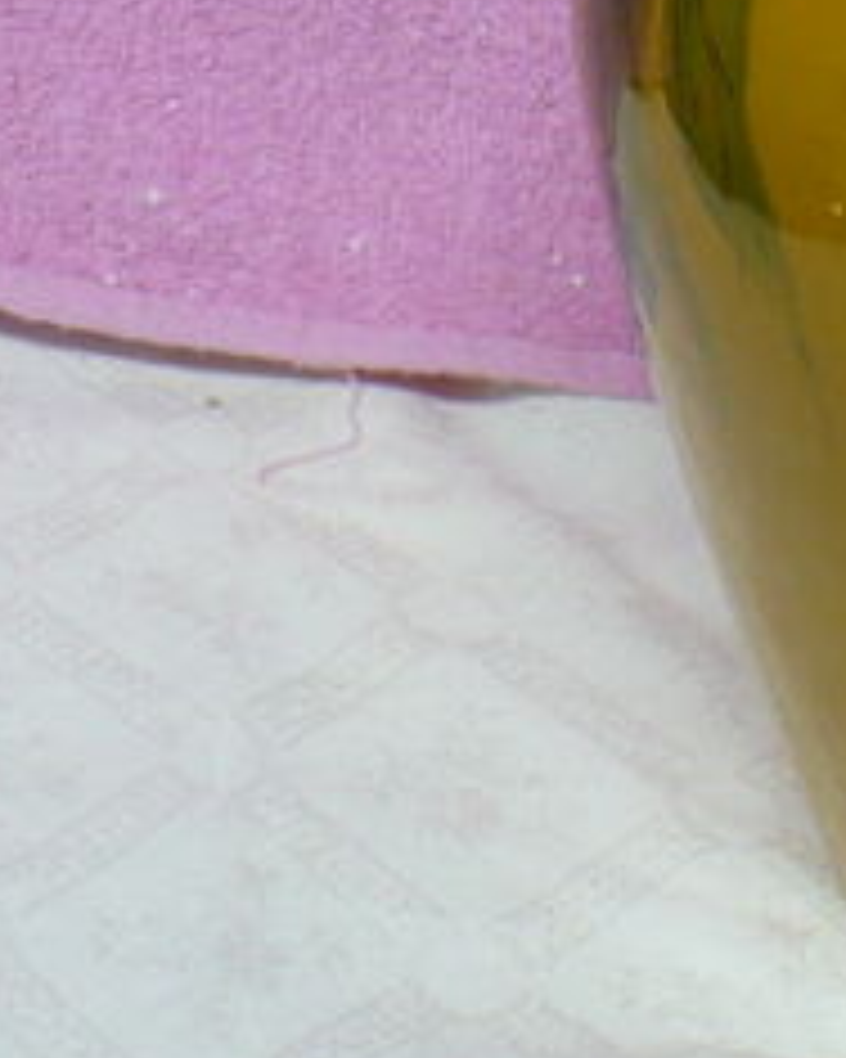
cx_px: 1256
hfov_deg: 9.7
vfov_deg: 12.1
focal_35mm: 154
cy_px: -401
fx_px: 4820
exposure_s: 1/30
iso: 200
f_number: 2.8
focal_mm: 6.1
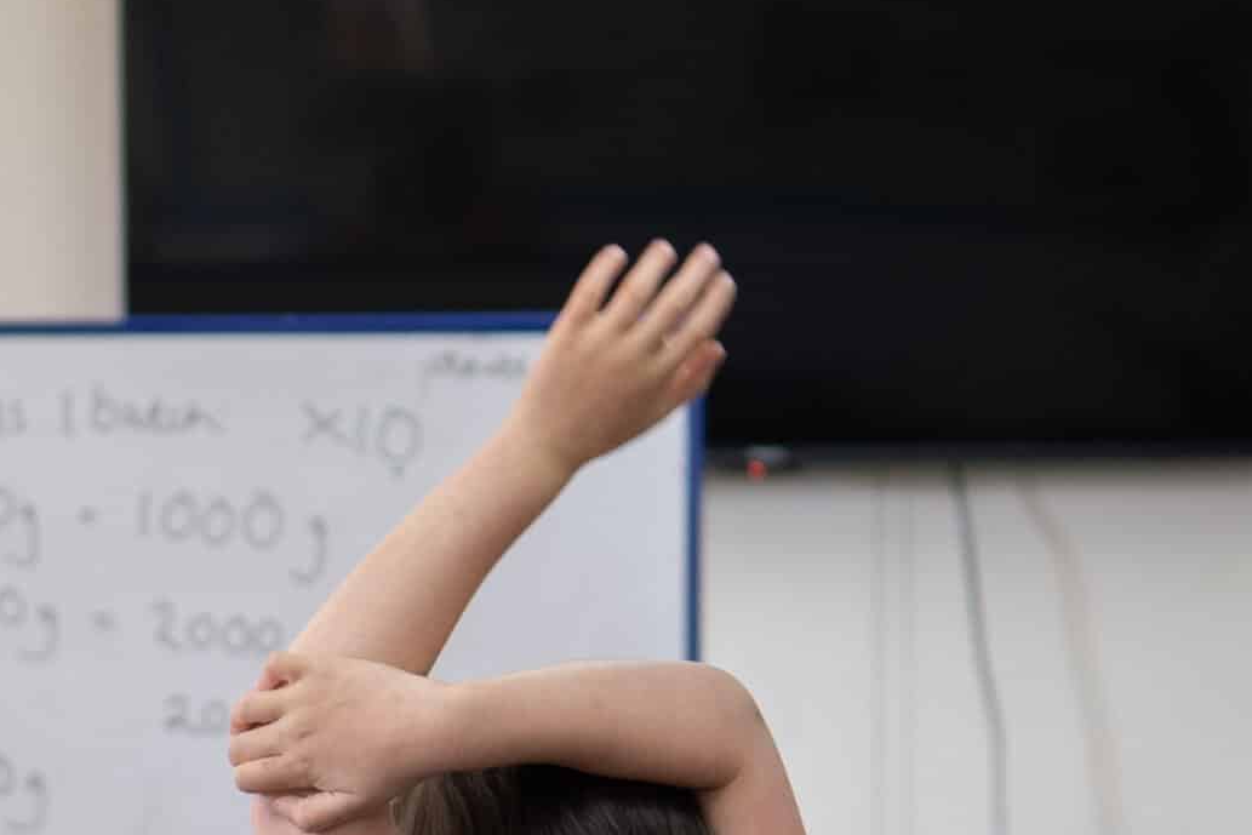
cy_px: 728
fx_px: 7269
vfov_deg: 6.6
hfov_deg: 9.8
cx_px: 153
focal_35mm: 209
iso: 500
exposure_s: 1/400
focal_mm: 50
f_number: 2
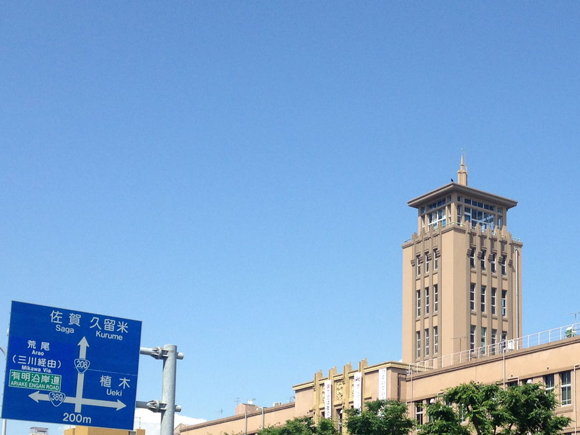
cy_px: 431
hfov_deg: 28.1
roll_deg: -0.8
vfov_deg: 20.9
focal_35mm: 68
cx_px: 449
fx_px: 1139
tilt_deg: +7.8
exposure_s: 1/1427
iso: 50
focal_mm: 4.12
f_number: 2.4
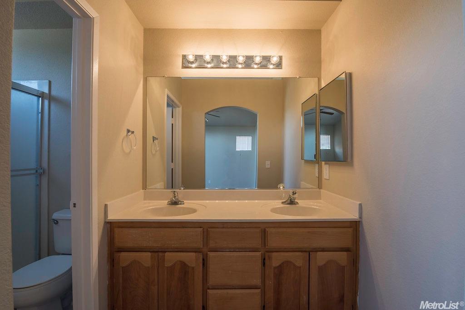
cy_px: 155
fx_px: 194
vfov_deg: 77.3
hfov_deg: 100.4
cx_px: 232
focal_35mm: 15
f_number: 11
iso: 100
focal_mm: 15
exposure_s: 1/13
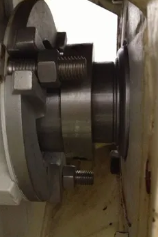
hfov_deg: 31.7
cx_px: 57
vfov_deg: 46.4
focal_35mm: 42
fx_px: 277
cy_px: 115
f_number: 2.4
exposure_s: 1/15
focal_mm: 4.28
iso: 500
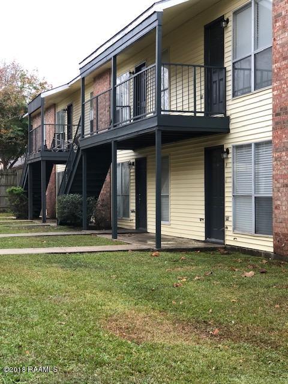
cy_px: 192
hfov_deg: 25.7
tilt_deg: +0.8
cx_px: 144
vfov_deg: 33.8
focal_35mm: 57
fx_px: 632
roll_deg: +2.6
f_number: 2.8
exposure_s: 1/40
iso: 20
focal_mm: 6.6
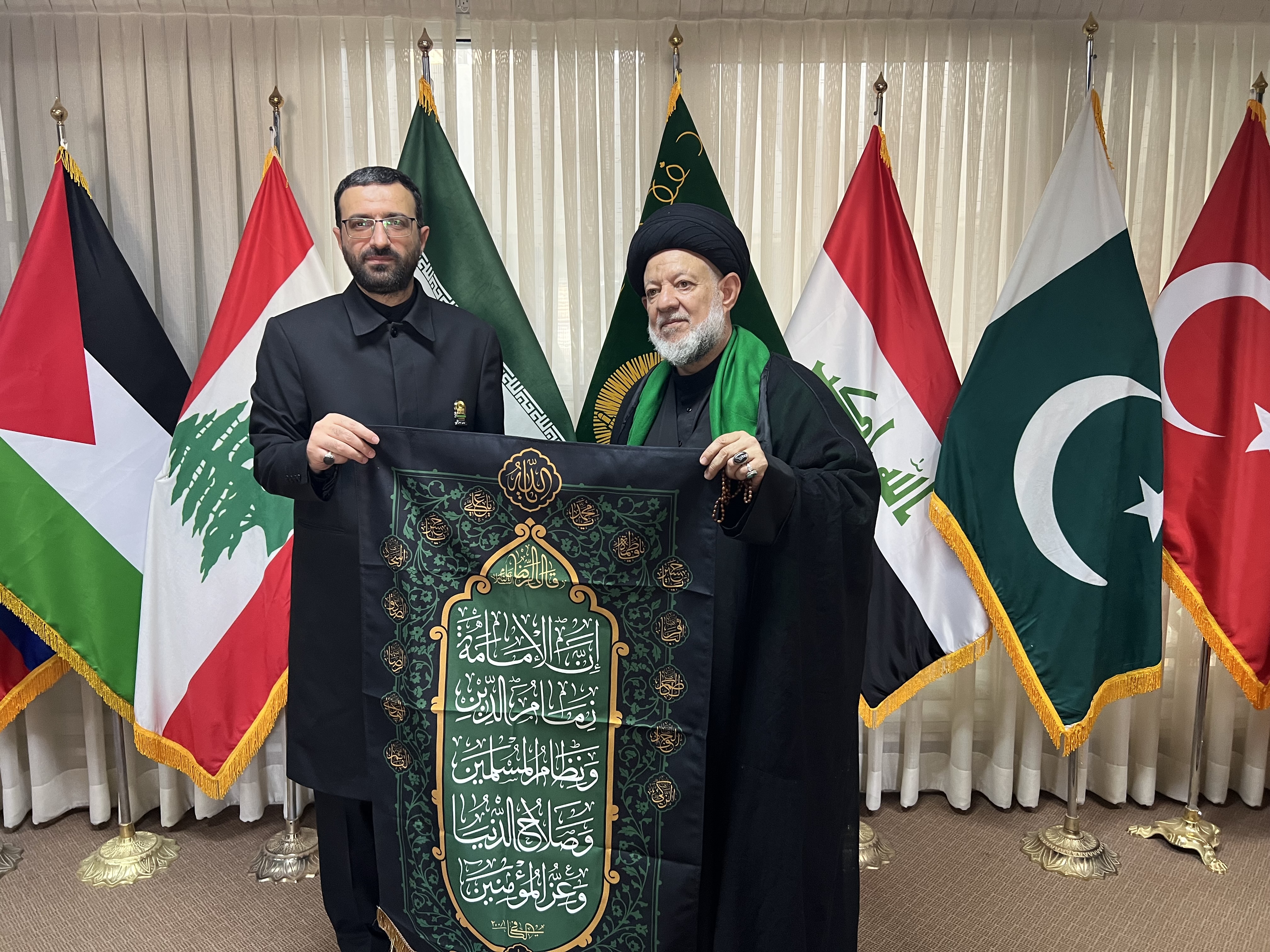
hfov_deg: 67.3
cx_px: 635
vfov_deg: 53.1
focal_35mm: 26
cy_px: 476
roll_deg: +0.6
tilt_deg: -9.4
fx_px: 954
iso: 200
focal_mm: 5.7
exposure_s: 1/50
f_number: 1.5
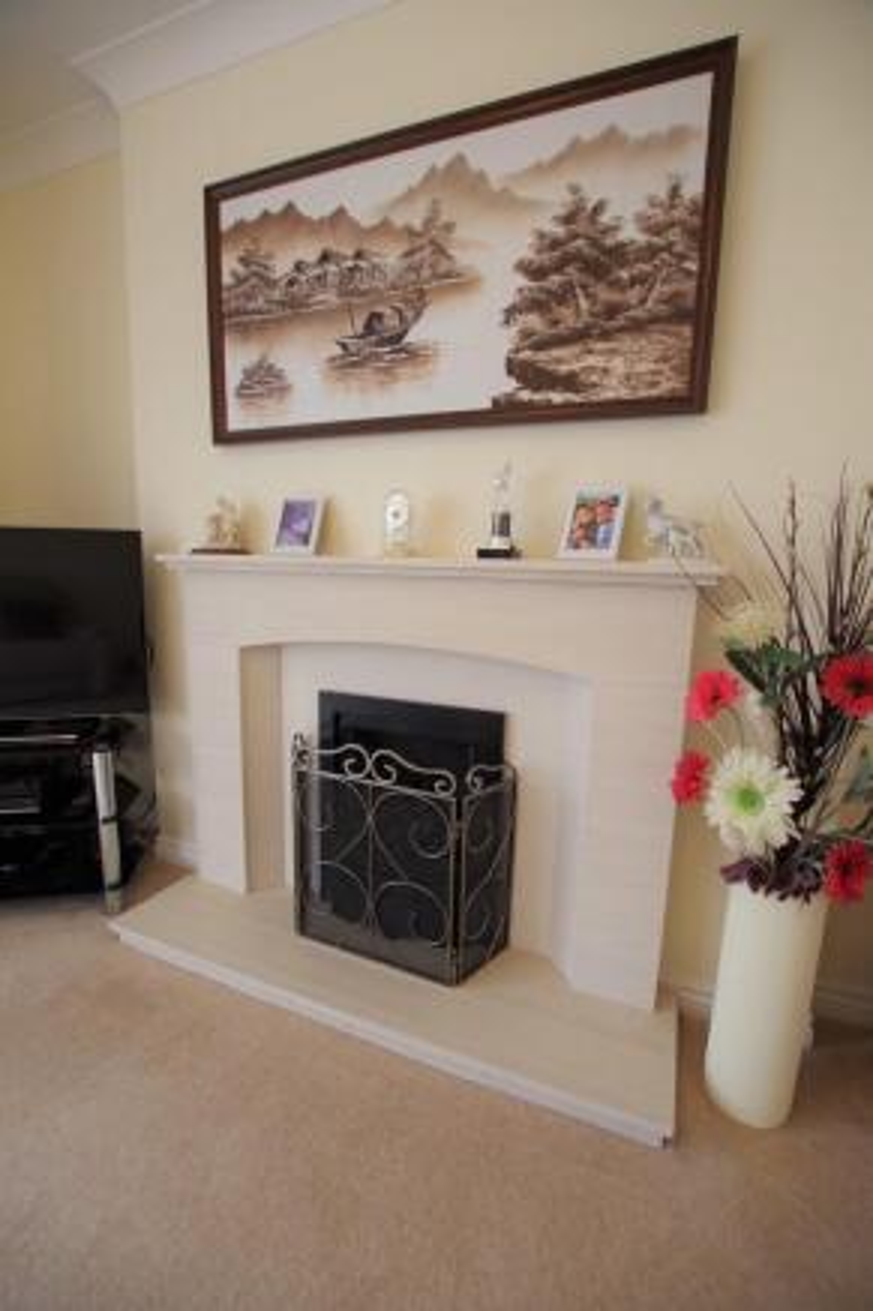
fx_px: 546
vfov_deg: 100.4
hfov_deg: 77.3
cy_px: 656
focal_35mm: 15
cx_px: 436
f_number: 3.5
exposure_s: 1/25
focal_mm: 10
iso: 100
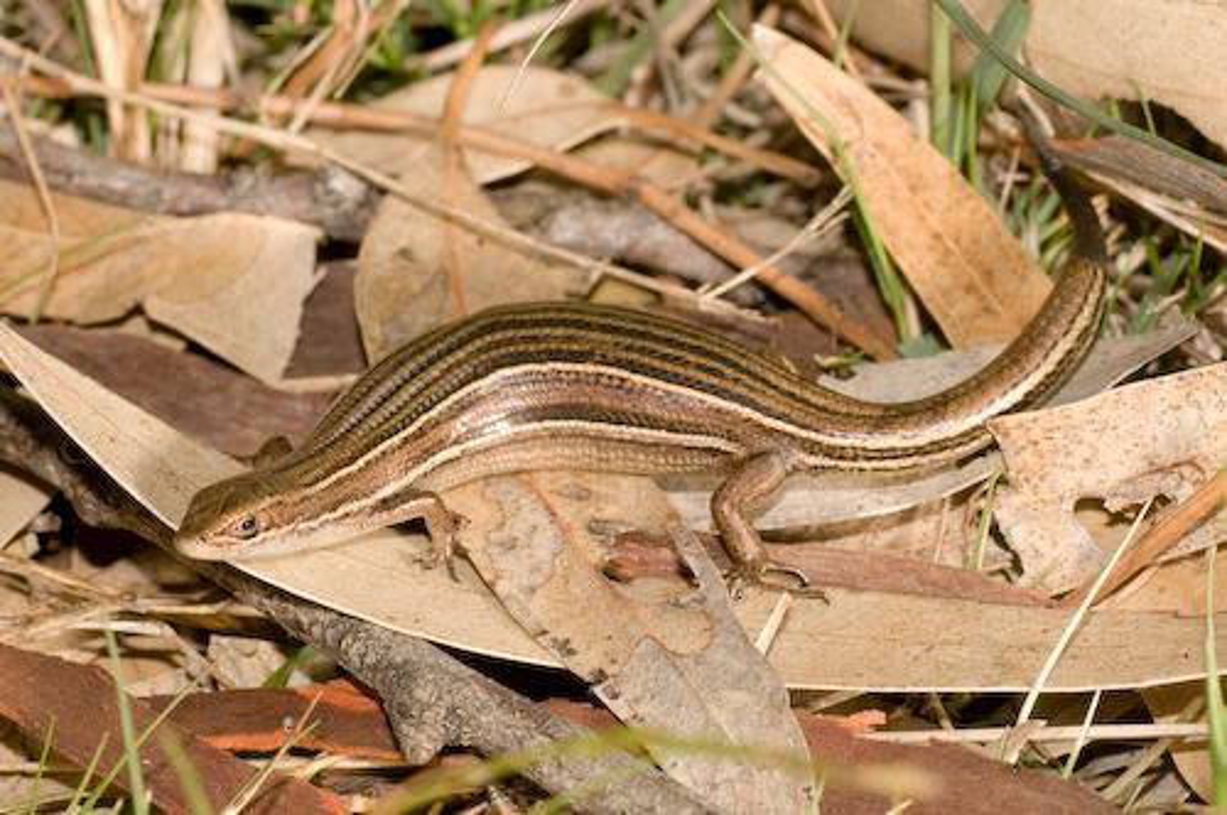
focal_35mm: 135
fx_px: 4595
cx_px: 614
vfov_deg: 10.1
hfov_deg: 15.2
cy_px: 408
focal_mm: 90
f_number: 22
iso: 320
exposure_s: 1/250
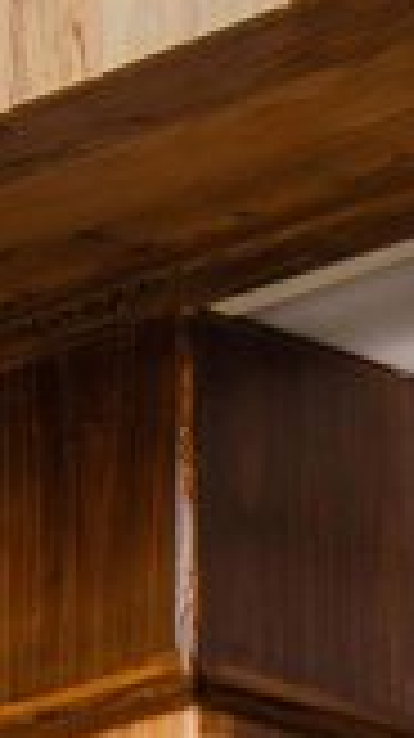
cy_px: 2120
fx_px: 6434
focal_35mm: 329
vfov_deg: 6.1
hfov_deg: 3.6
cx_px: 1292
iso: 800
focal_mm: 43
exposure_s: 1/400
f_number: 10
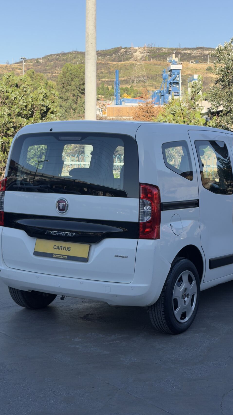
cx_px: 152
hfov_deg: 20.3
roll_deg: -0.1
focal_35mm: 59
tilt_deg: -4.8
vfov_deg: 35.4
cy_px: 198
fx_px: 648
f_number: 1.78
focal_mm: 6.76
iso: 64
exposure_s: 1/2494
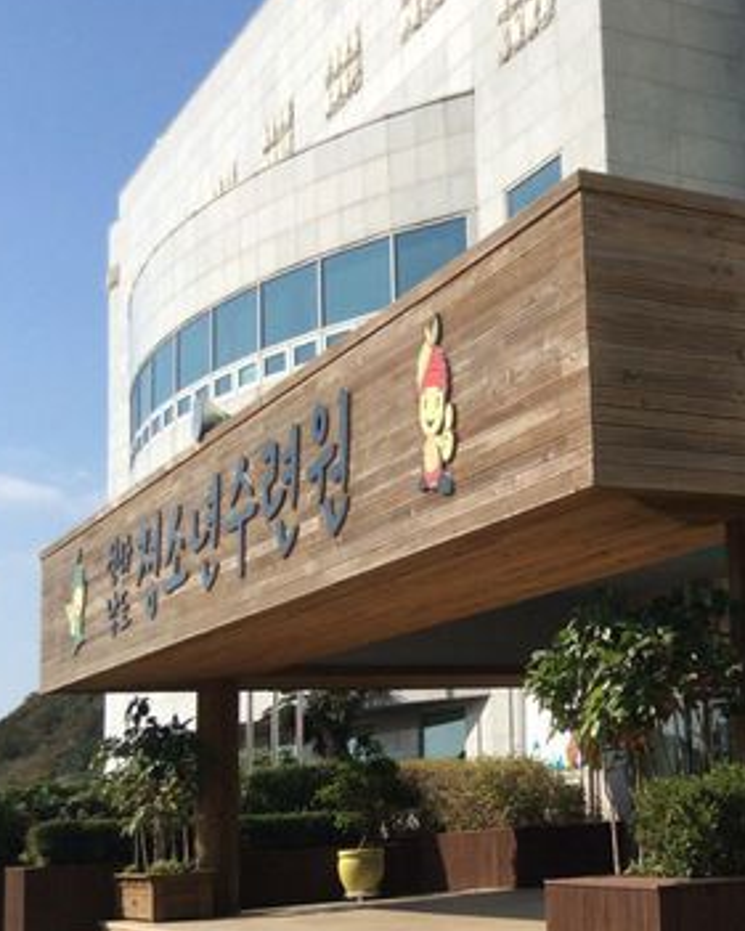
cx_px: 722
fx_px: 1763
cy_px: 528
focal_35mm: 64
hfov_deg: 23.0
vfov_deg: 29.5
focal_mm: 3.3
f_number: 2.4
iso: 32
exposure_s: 1/1684
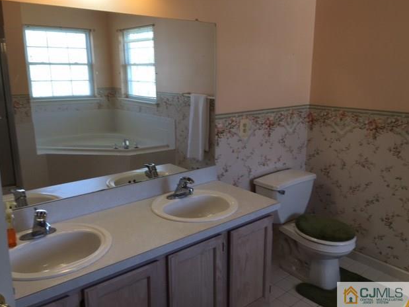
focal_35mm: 30
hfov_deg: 60.0
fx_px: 354
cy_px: 149
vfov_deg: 46.8
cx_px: 210
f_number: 2.2
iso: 25
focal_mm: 4.15
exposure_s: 1/40
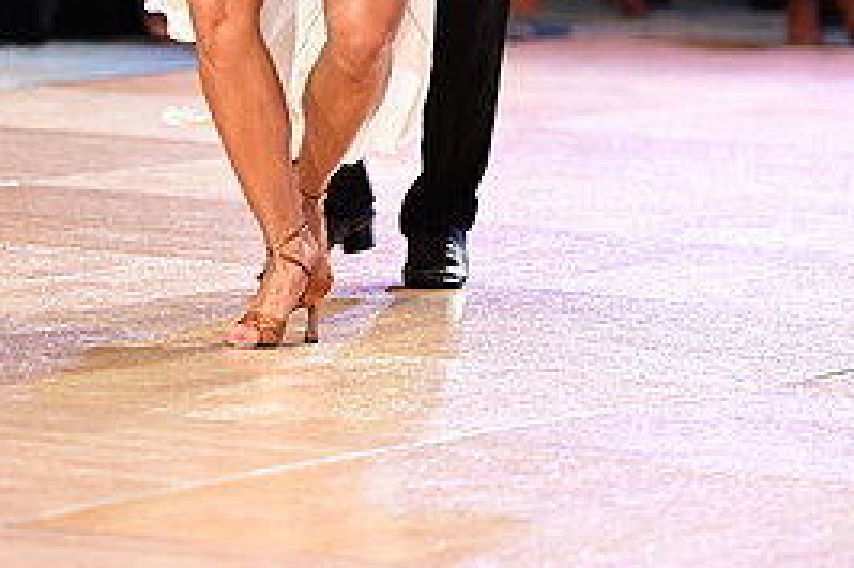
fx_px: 7752
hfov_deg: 6.3
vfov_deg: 4.2
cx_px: 324
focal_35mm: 327
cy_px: -170
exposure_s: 1/320
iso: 2000
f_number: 2.8
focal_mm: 150
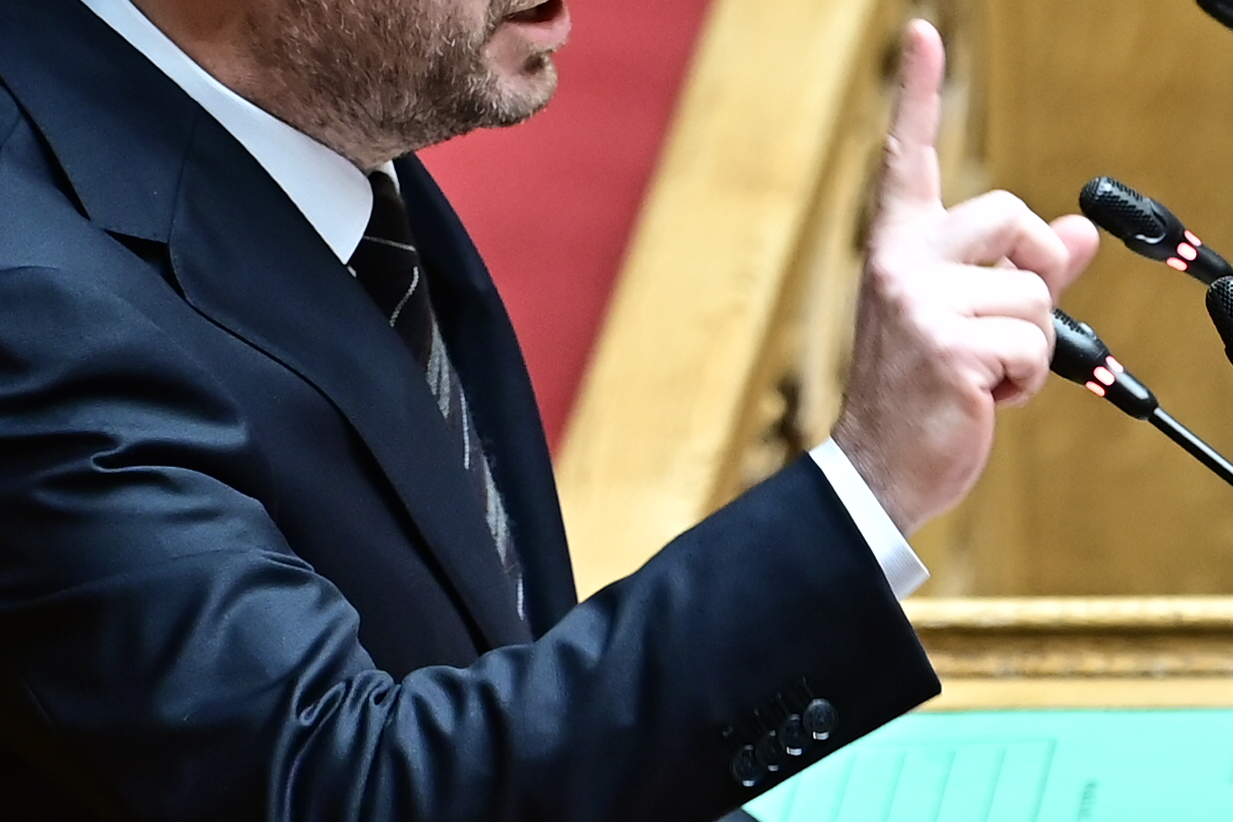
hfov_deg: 3.8
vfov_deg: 2.6
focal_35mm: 538
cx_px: 658
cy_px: 216
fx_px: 18425
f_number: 3.2
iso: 800
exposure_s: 1/200
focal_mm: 185
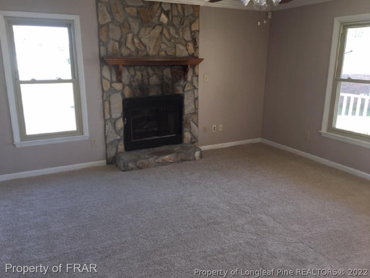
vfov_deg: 48.2
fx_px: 310
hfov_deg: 61.7
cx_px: 185
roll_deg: -0.1
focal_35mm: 29
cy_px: 139
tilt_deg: -14.8
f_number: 2.2
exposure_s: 1/40
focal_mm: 4.15
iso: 32
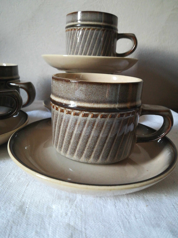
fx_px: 178
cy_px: 119
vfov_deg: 67.3
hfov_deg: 53.1
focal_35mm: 26
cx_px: 89
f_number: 2.2
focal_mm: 3.83
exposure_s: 1/25
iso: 500
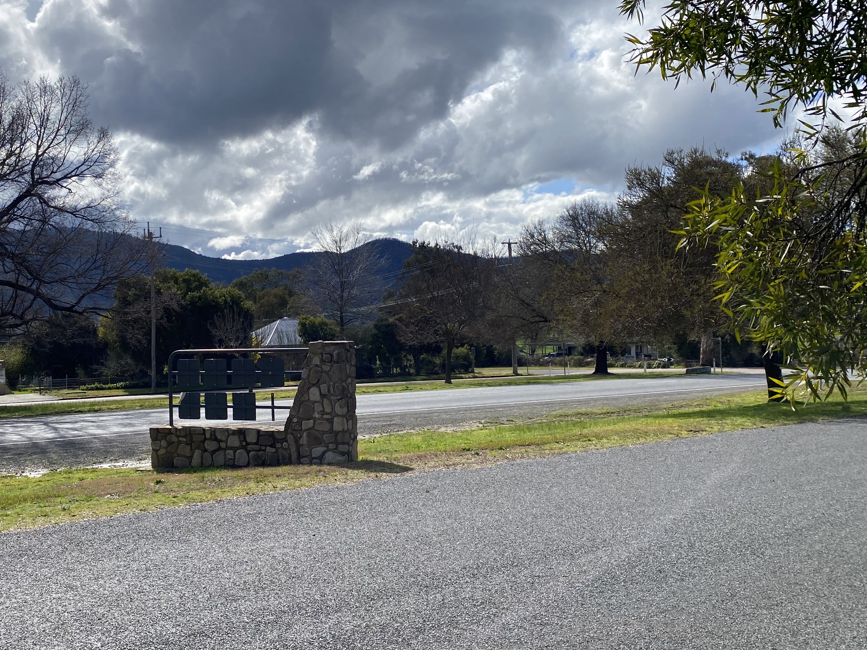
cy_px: 319
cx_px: 351
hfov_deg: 52.3
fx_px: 877
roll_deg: +1.3
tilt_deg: +0.1
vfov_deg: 40.7
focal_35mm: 35
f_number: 1.8
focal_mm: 4.25
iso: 32
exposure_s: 1/3984
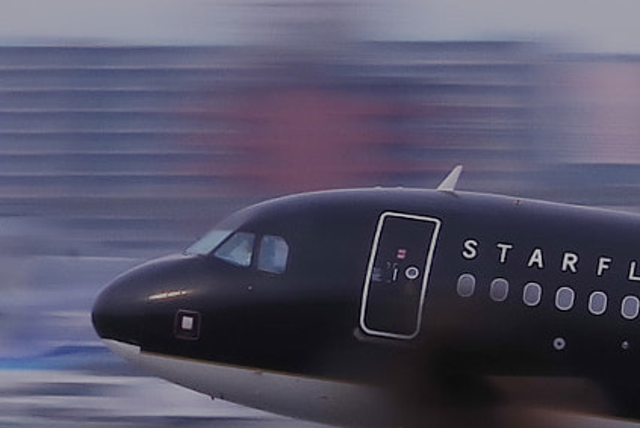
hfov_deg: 5.4
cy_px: 641
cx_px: 1136
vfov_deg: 3.6
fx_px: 6727
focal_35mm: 378
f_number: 32
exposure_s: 1/50
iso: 100
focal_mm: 100
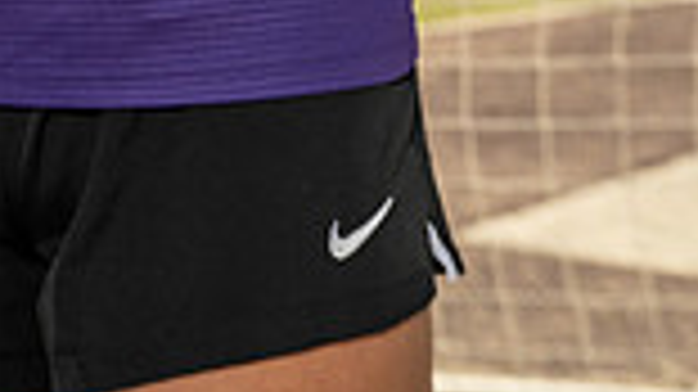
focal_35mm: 122
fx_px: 2257
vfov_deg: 9.0
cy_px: -550
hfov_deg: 17.3
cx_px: 77
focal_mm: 40
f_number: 5
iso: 200
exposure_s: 1/250
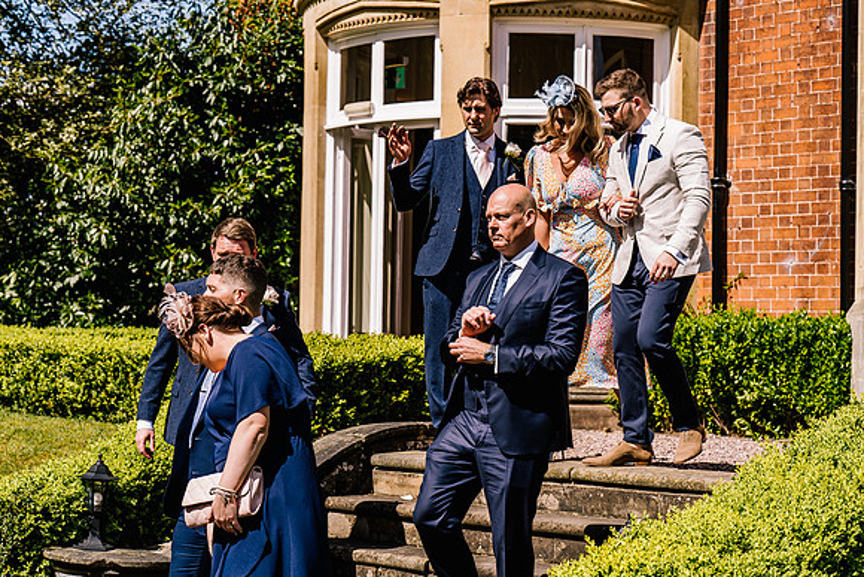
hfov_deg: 25.1
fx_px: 1944
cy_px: 288
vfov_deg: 16.9
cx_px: 432
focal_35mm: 81
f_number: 5
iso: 160
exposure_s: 1/800
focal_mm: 81
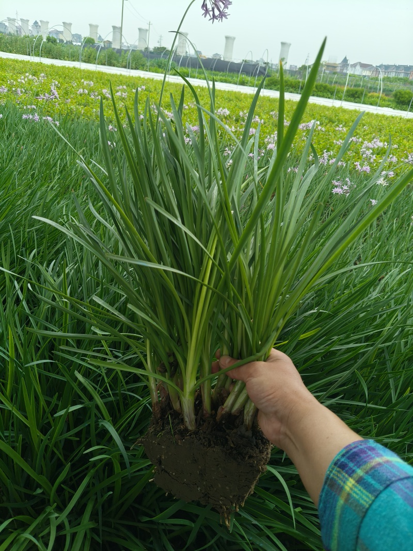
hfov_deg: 53.1
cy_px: 276
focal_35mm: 26
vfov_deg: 67.3
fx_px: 414
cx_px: 206
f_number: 1.8
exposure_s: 1/1765
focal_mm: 4.84
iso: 80
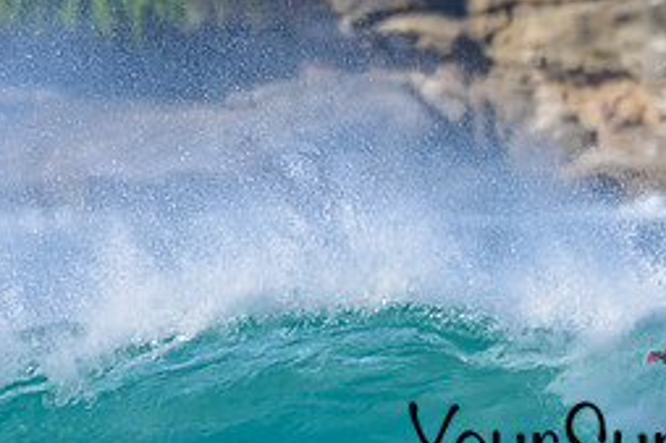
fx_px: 42281
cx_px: 679
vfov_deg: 0.6
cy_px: 421
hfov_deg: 0.9
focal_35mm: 2287
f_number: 11
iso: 1600
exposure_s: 1/2000
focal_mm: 1000
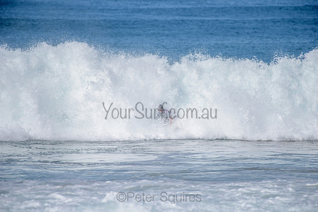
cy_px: 106
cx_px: 159
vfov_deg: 2.8
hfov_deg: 4.1
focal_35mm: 500
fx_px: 4417
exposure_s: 1/2000
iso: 160
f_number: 5.6
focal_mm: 500
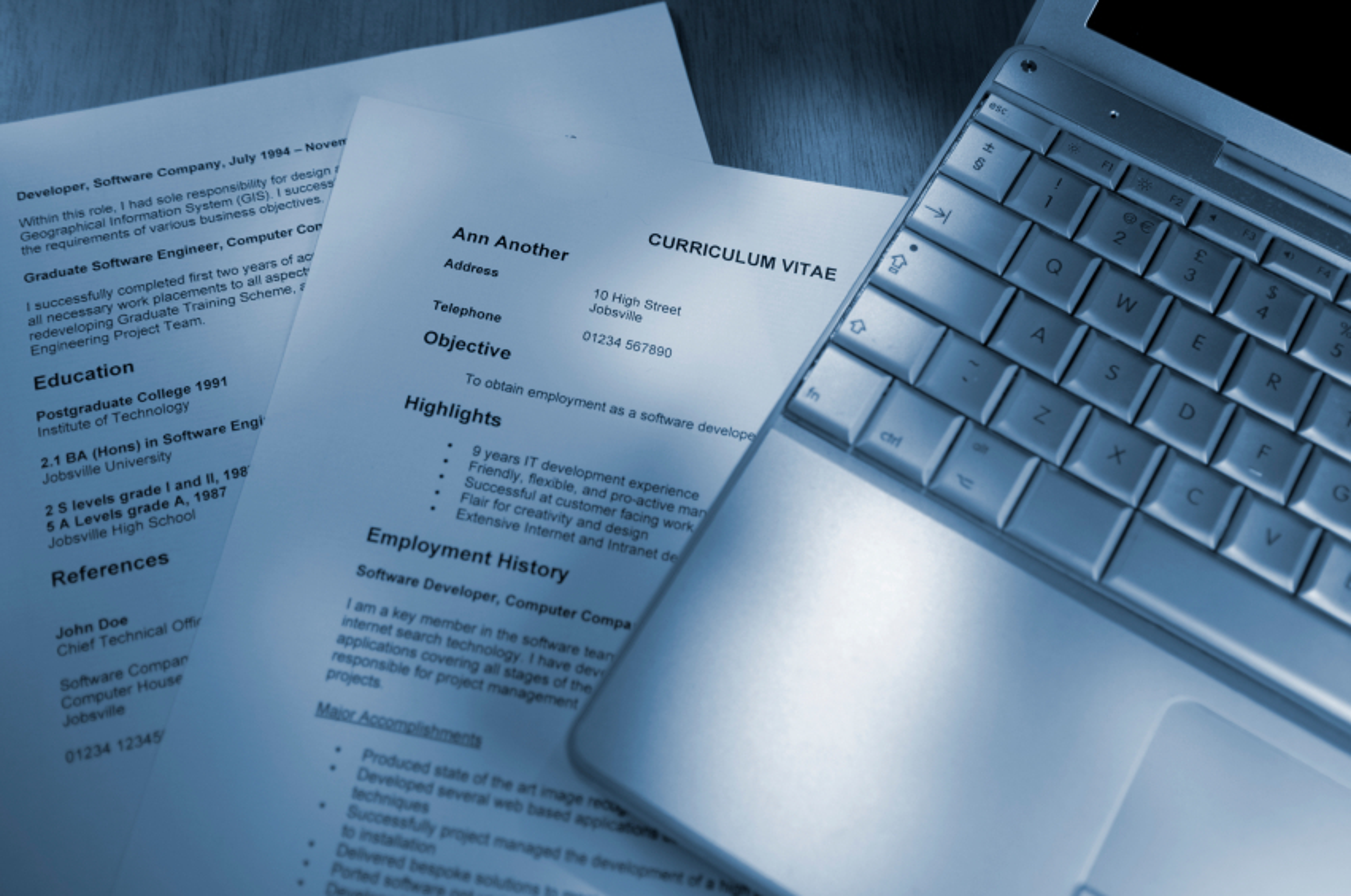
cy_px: 448
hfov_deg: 49.6
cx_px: 676
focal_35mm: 39
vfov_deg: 34.1
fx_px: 1461
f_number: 2.8
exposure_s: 1/200
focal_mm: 26
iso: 100
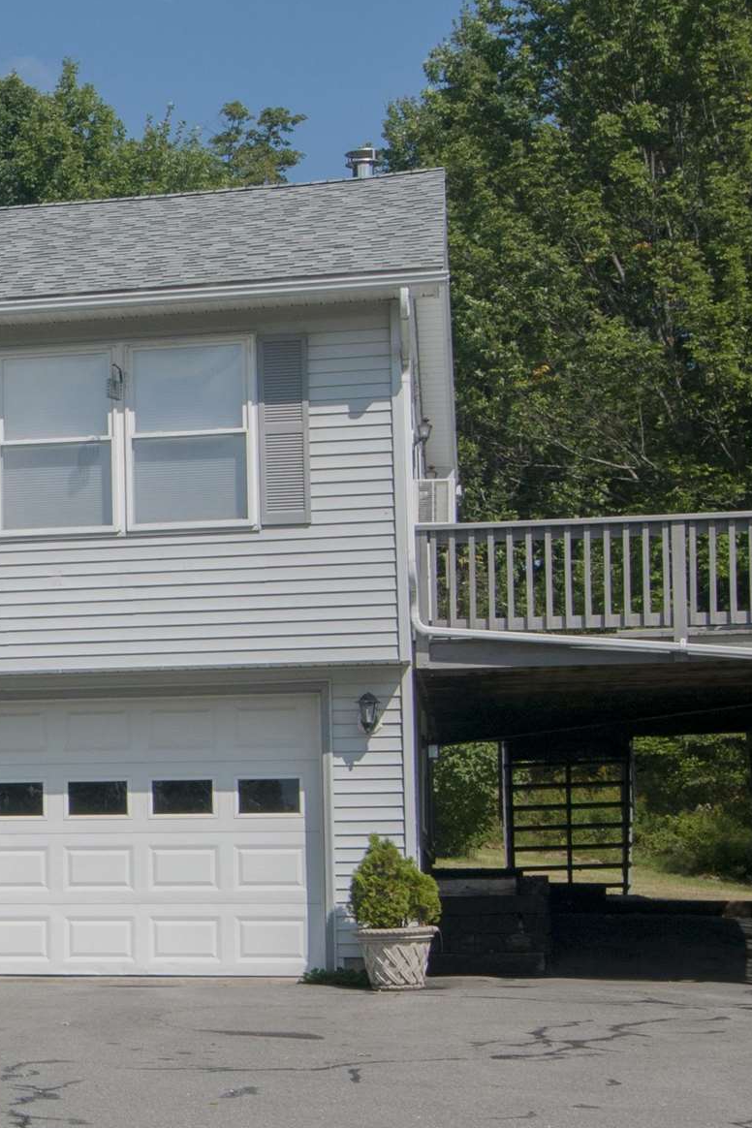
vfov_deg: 23.4
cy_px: 659
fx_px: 2726
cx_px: -418
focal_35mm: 87
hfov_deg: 14.5
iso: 400
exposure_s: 1/180
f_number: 11
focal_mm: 22
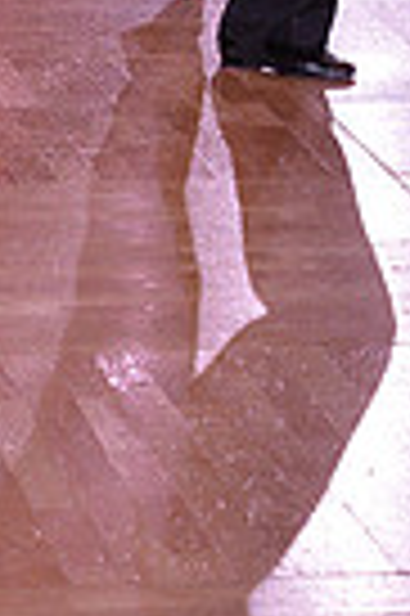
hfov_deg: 4.6
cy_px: -517
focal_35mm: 296
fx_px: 5069
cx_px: 610
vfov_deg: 6.8
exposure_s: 1/250
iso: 2000
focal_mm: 70
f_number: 7.1
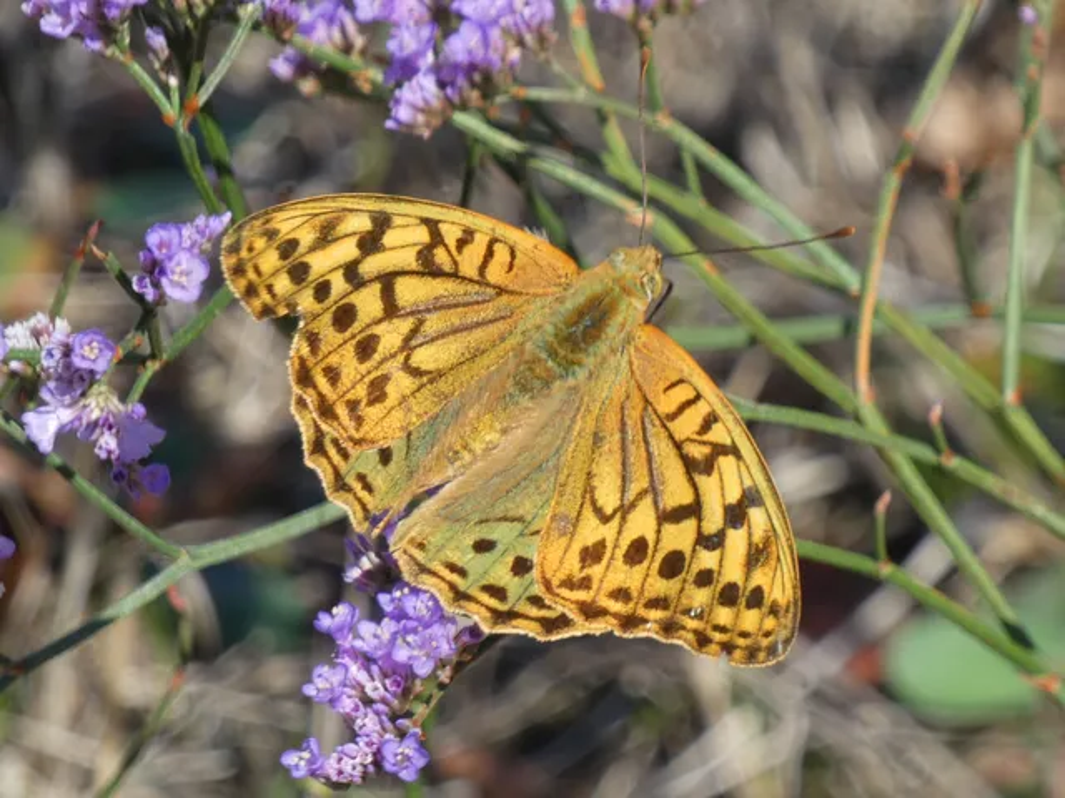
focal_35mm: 600
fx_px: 18460
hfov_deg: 3.3
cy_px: 399
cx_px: 532
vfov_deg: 2.5
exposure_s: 1/125
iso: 80
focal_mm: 107.6
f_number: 5.6
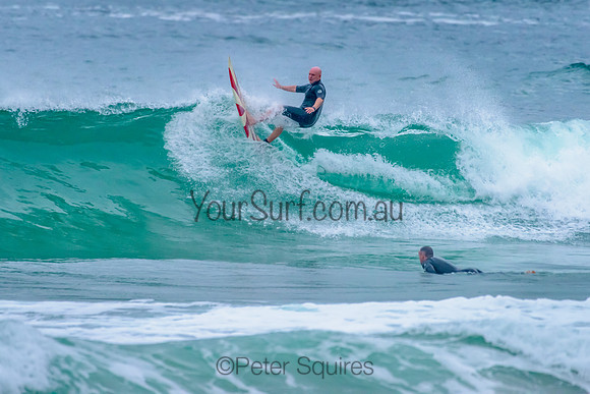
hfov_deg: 3.4
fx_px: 10042
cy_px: 153
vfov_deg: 2.2
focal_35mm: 613
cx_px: 276
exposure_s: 1/2000
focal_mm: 500
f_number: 5.6
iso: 2000
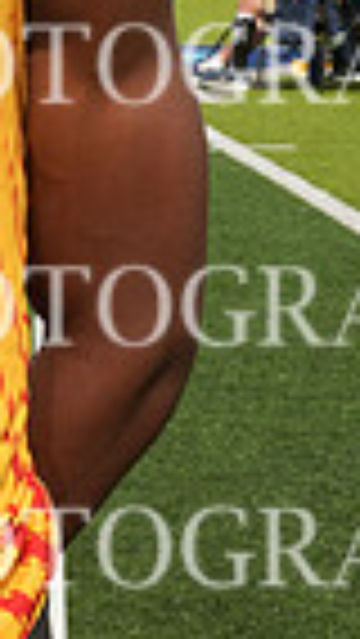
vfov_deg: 9.5
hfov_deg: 5.3
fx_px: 3816
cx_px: -238
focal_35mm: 225
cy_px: -58
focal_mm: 35
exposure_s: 1/160
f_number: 13
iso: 100
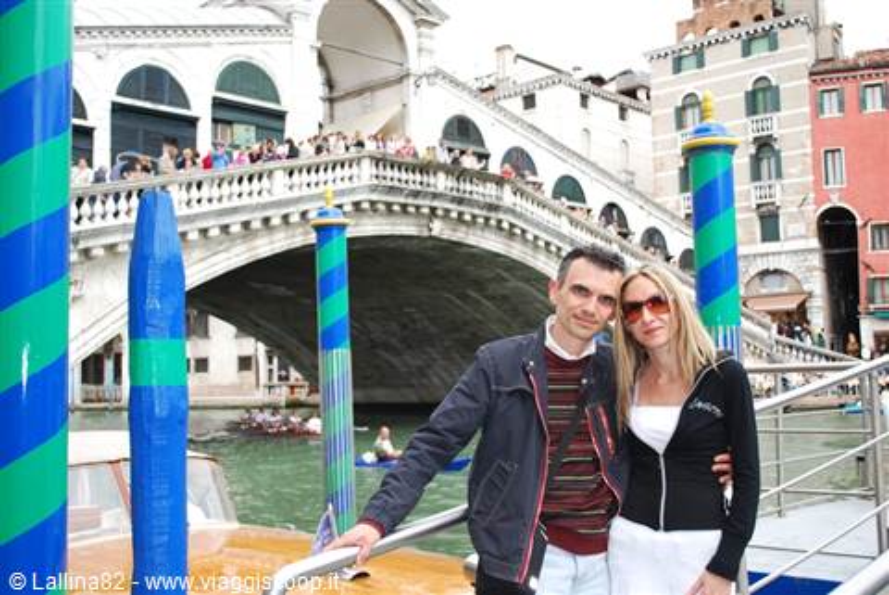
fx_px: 964
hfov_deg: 49.5
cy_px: 298
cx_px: 444
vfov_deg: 34.3
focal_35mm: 39
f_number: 4.5
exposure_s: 1/200
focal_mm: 26
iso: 100
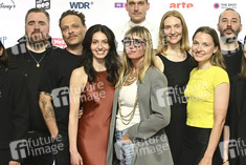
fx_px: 458
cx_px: 155
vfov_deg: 20.3
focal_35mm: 67
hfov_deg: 29.9
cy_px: 68
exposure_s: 1/200
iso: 1600
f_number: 5
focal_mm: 35
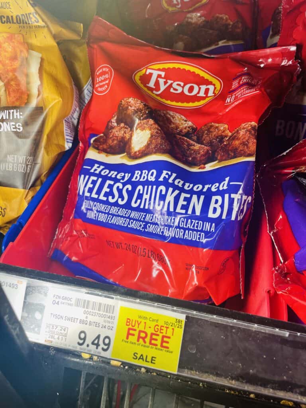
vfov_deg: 67.3
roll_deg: -0.3
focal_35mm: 26
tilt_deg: -40.7
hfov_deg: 53.1
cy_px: 204
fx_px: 306
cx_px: 153
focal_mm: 4.2
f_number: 1.6
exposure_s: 1/60
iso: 64
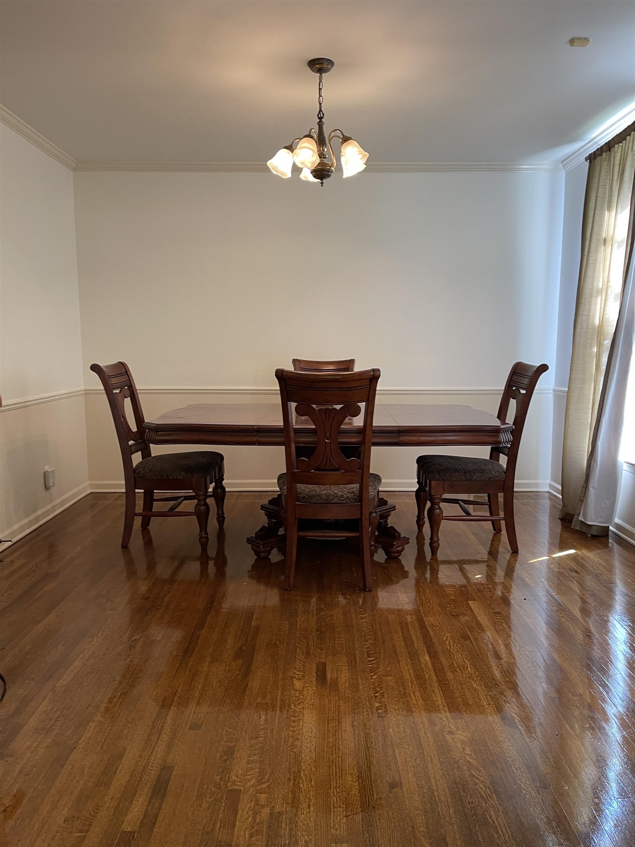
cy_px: 424
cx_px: 318
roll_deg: -0.6
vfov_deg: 67.3
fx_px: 636
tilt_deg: -7.8
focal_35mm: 26
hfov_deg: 53.1
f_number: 1.6
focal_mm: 5.1
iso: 160
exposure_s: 1/60
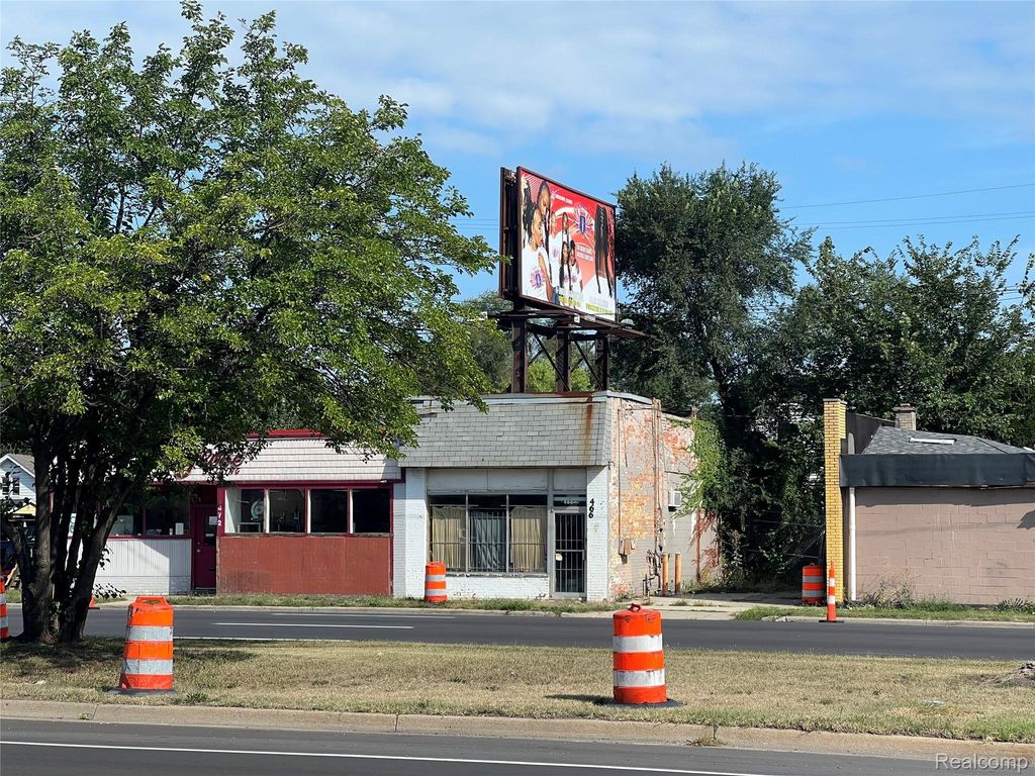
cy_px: 388
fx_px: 2302
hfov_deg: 25.3
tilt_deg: +2.9
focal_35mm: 77
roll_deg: +0.3
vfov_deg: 19.1
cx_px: 518
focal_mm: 9
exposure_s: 1/539
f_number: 2.8
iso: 32
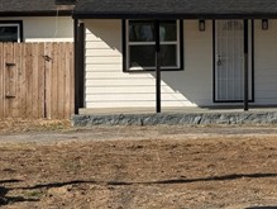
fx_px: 1122
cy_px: 18
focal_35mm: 140
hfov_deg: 13.7
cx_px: 317
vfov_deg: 10.6
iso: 64
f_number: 1.78
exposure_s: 1/5848
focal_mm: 6.76
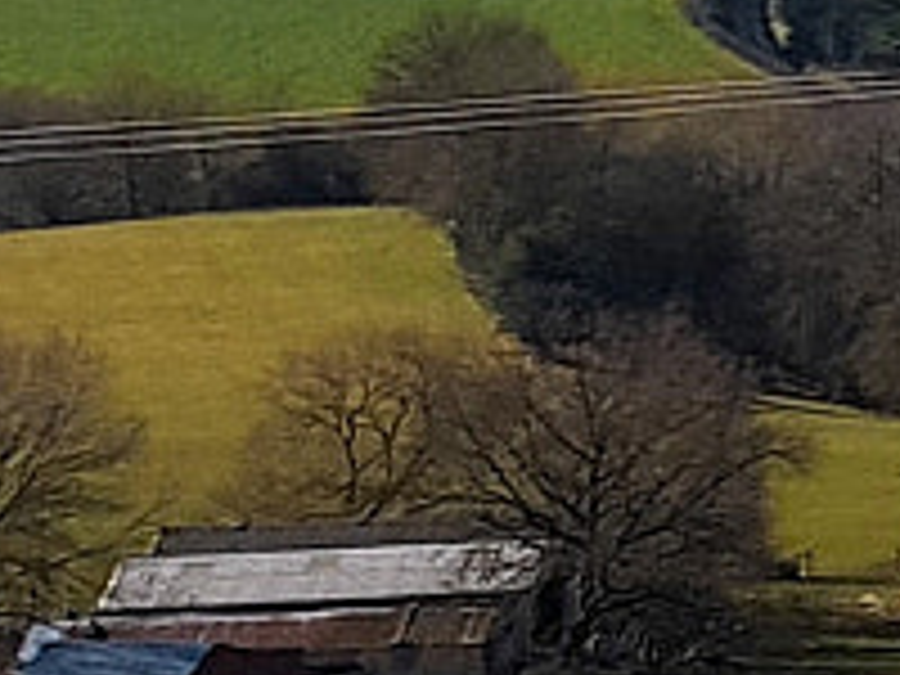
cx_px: 3420
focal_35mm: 208
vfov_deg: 6.9
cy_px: -724
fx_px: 5408
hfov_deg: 7.3
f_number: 1.7
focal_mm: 4.2
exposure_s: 1/2256
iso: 40
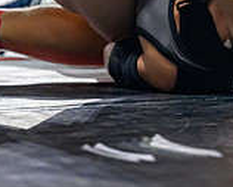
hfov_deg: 5.0
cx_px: 333
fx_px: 2646
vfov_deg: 4.0
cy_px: -35
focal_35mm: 383
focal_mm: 92
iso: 3200
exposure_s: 1/640
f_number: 2.8
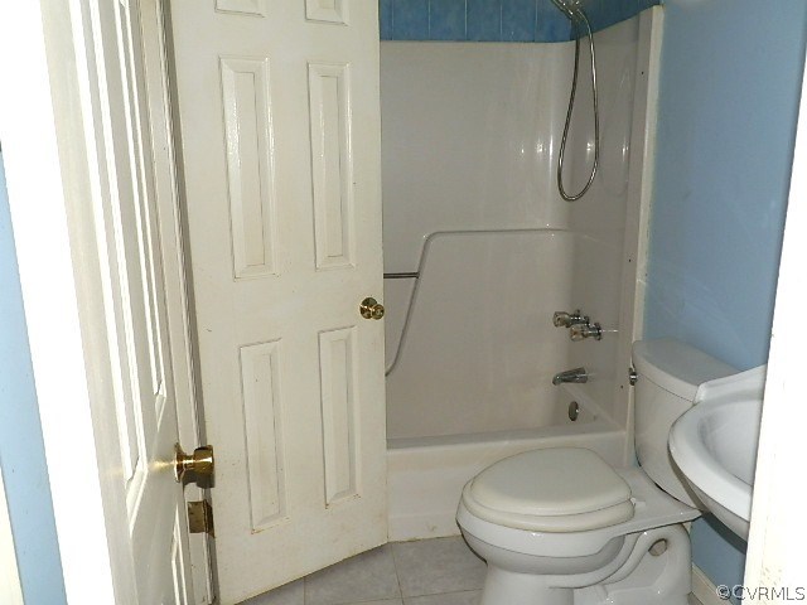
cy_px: 302
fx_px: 653
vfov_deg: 49.7
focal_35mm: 28
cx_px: 404
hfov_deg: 63.4
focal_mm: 5
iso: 100
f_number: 3.3
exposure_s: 1/30
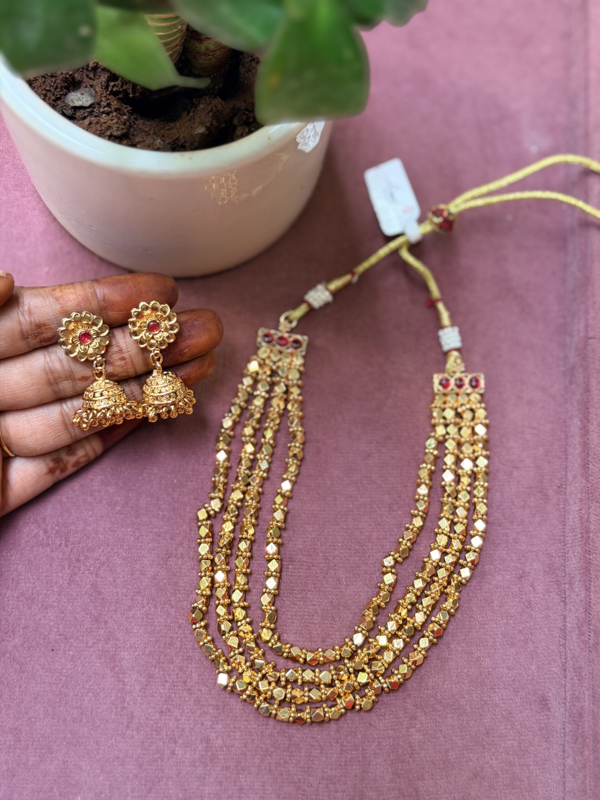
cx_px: 300
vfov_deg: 39.7
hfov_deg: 30.3
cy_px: 400
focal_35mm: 48
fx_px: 1109
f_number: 1.78
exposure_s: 1/60
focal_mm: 6.76
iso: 100
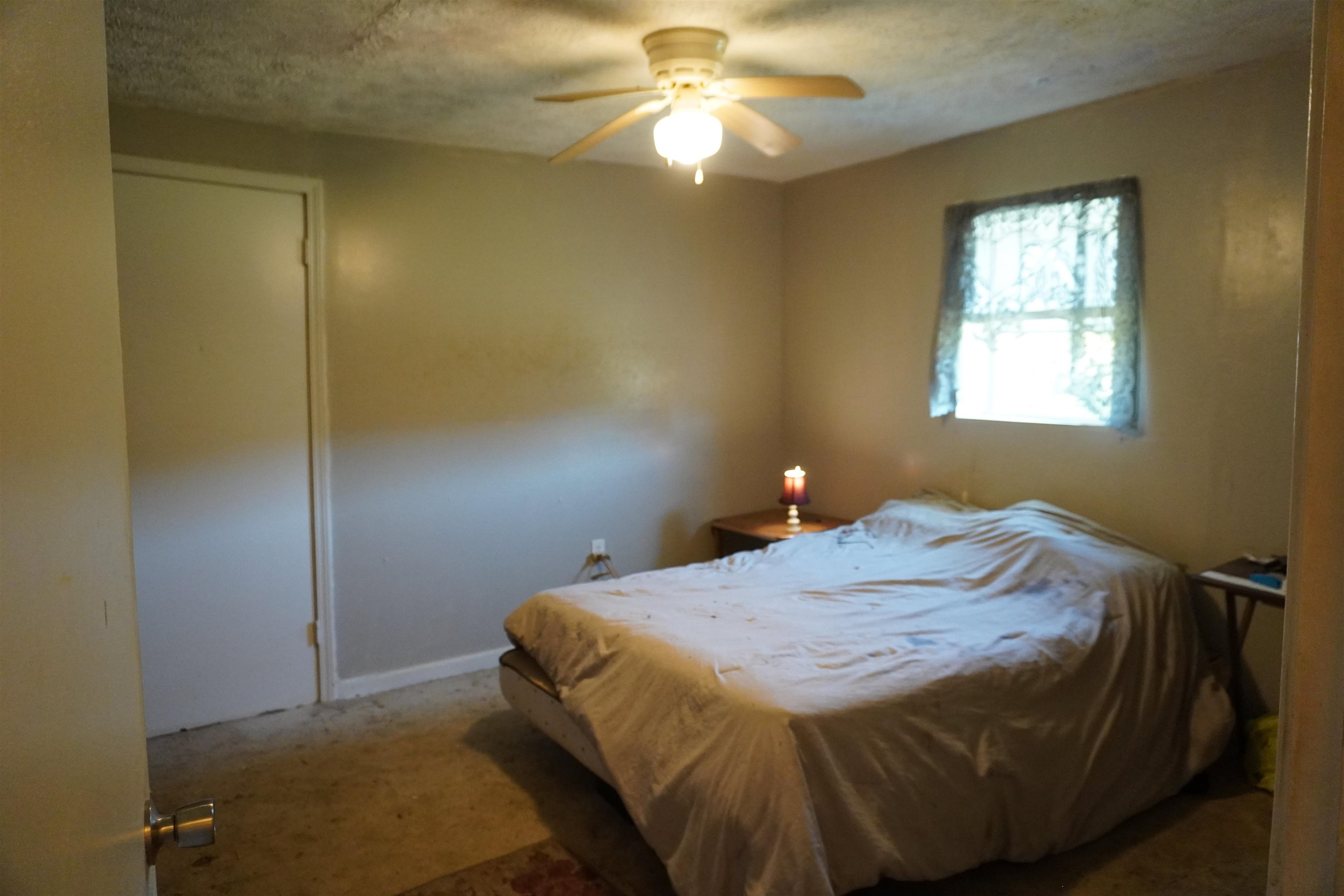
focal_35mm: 24
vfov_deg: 53.1
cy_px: 448
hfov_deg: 73.7
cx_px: 672
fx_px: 896
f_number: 3.5
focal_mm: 16
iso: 2500
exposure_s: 1/160
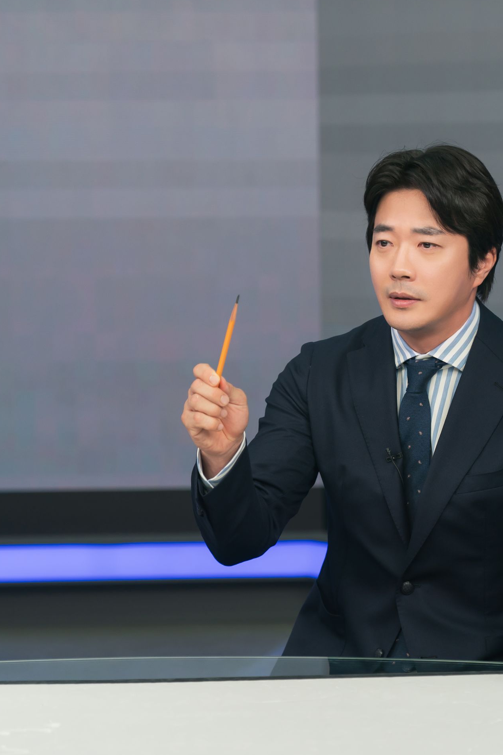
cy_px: 376
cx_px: 420
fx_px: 2221
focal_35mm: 106
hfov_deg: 12.8
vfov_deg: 19.3
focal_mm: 70
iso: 400
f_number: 2.8
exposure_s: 1/320
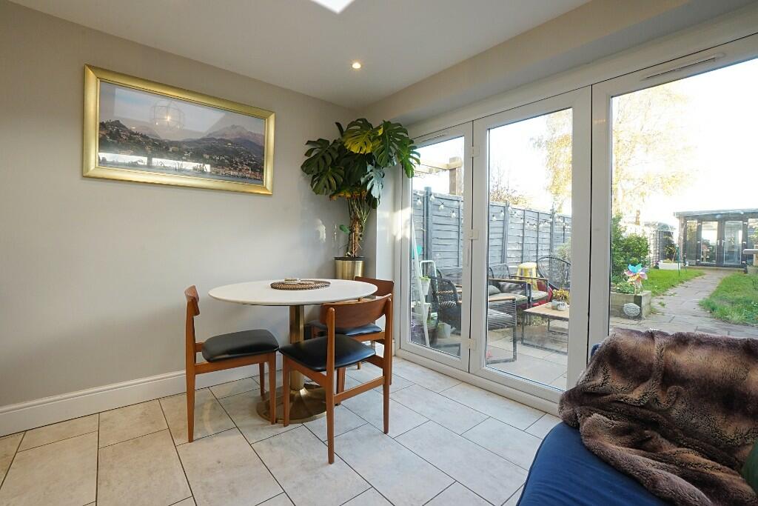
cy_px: 253
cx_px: 379
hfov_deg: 100.4
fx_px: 316
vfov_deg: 77.3
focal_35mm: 15
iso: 640
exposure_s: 1/13
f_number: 18
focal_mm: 10
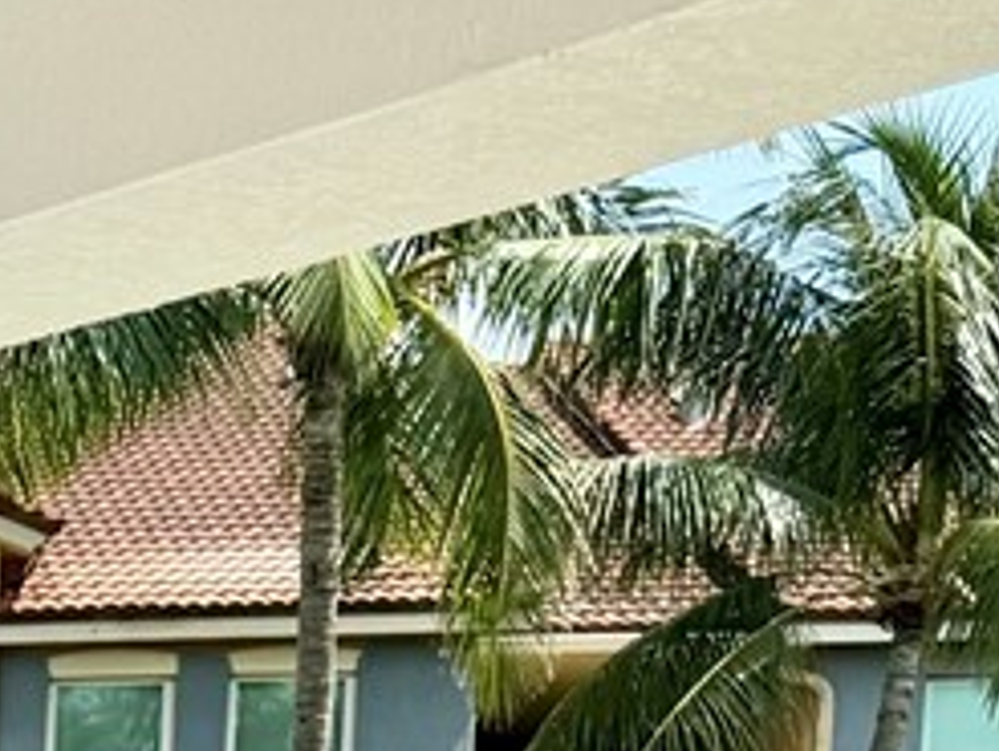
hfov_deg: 10.8
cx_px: -1405
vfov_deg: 8.5
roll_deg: -0.6
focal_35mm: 156
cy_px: 1936
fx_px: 4506
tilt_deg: -7.5
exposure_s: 1/3247
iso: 80
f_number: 1.78
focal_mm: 6.76
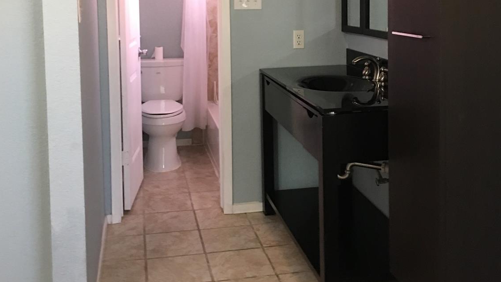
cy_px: 42
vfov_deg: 27.0
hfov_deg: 47.4
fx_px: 571
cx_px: 247
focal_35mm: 43
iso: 100
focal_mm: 4.15
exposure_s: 1/8
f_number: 2.2
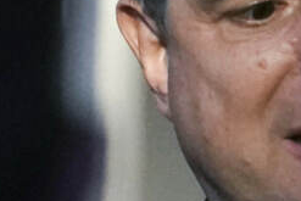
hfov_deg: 2.5
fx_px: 6935
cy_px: 115
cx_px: 323
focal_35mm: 829
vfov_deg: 1.7
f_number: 5.6
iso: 8000
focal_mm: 200
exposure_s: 1/200
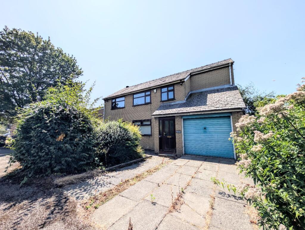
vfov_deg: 94.6
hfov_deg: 110.5
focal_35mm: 12
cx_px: 152
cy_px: 115
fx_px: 106
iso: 54
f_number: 1.7
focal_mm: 2.02
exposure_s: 1/4902
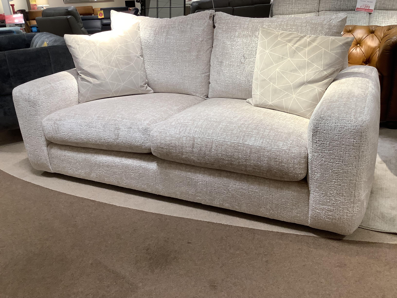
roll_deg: +2.5
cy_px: 149
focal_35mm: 31
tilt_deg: -24.1
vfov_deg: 45.4
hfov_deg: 58.4
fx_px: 356
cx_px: 198
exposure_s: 1/50
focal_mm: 3.3
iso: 80
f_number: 2.4
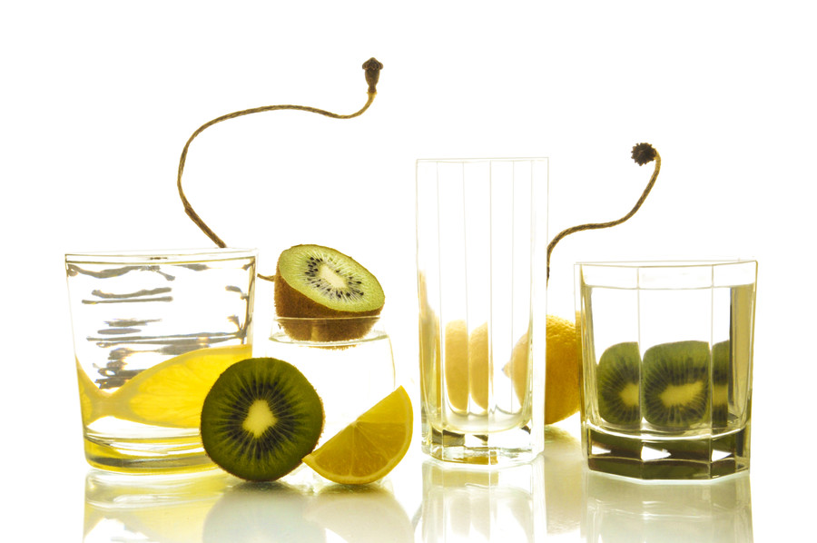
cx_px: 408
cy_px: 272
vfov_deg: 21.5
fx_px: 1428
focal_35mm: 63
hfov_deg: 31.9
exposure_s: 1/5
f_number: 32
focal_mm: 42
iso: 1000
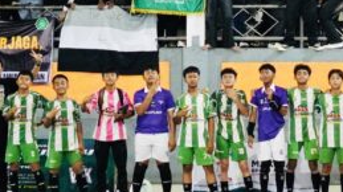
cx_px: 248
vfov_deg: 6.8
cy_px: -13
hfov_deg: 12.2
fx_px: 1599
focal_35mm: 176
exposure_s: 1/1000
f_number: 1.8
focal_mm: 50
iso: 10000
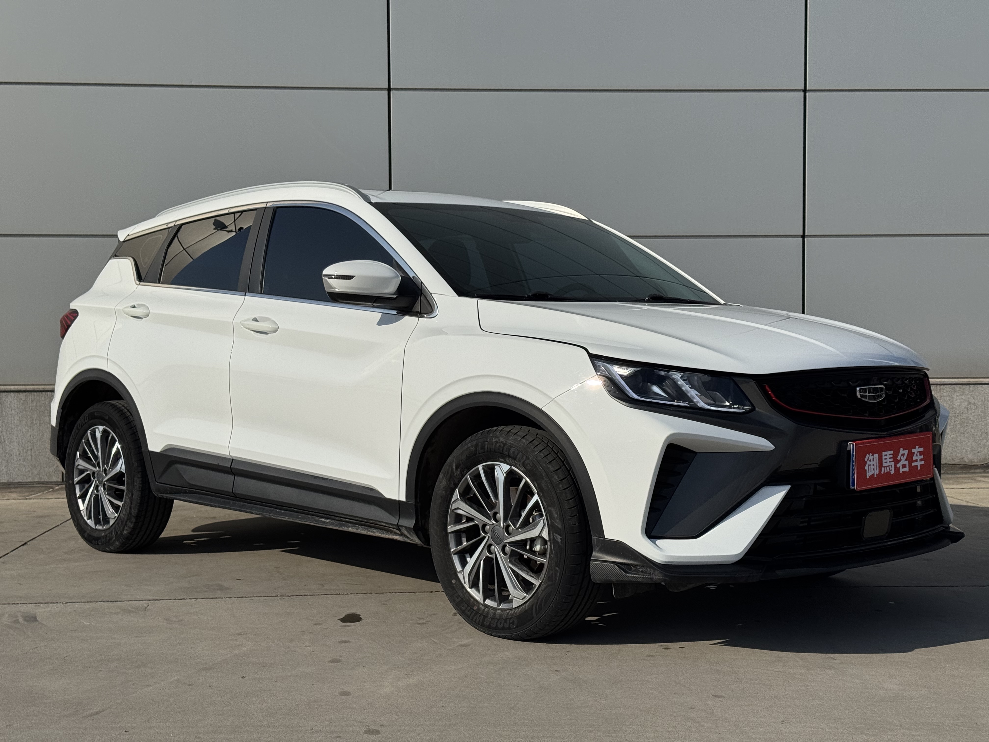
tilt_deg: -1.3
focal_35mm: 48
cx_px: 494
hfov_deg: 39.7
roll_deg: +0.4
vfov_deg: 30.3
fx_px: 1371
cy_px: 371
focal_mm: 6.76
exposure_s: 1/15385
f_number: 1.78
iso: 80
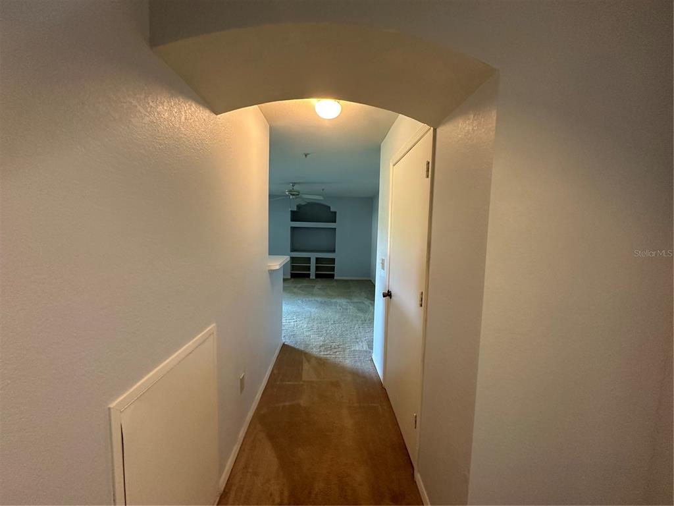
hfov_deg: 102.1
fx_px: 273
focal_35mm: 14
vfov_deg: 85.7
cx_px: 337
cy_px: 253
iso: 500
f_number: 2.2
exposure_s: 1/60
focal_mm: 2.22
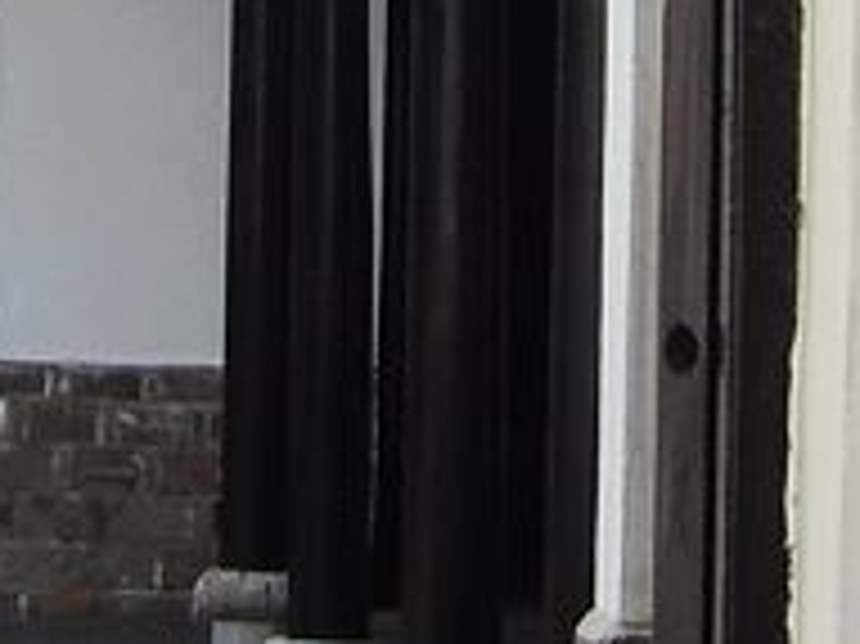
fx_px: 6083
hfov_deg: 8.0
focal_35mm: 245
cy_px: -513
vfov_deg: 5.9
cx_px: -311
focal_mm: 6.6
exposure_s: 1/250
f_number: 3.5
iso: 80
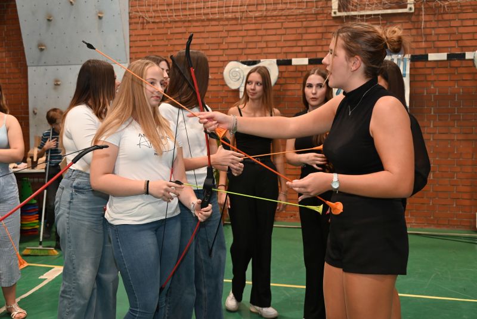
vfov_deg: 30.5
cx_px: 238
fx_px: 583
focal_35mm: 44
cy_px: 160
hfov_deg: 44.5
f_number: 5.3
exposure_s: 1/80
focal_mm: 44
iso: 1600
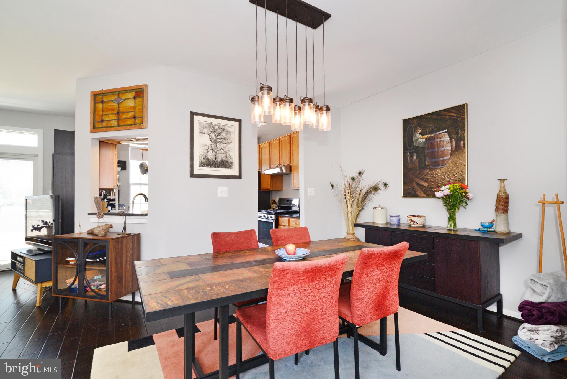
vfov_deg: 73.8
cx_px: 284
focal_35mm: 16
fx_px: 252
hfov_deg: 96.7
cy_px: 190
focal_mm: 16
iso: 1600
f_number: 8
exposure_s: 1/60
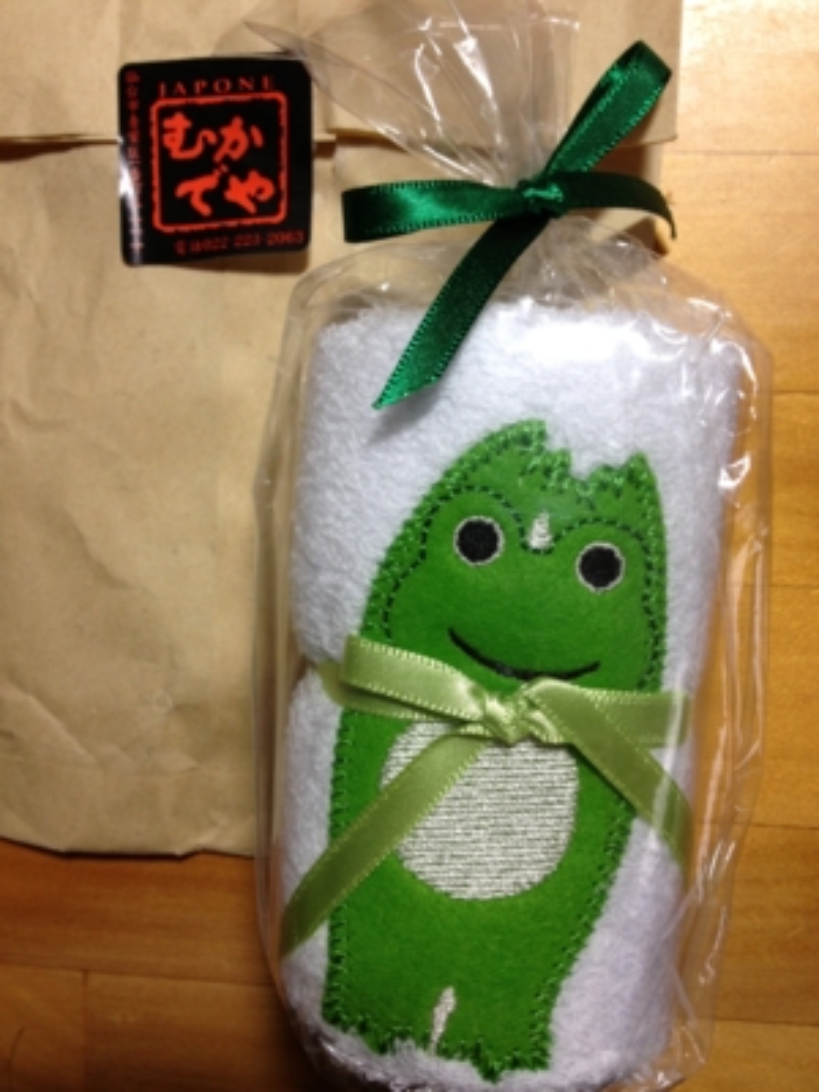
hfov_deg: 40.7
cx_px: 410
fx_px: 1104
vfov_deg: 52.6
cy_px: 546
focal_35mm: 35
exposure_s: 1/20
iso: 50
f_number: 2.4
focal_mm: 4.28
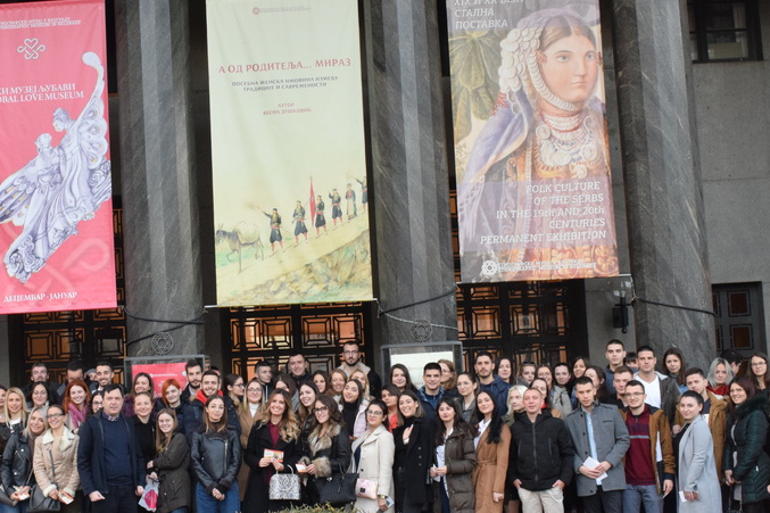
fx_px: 1214
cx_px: 276
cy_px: 303
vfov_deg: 23.8
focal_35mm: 57
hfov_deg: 35.0
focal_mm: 25
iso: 1600
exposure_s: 1/40
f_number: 14
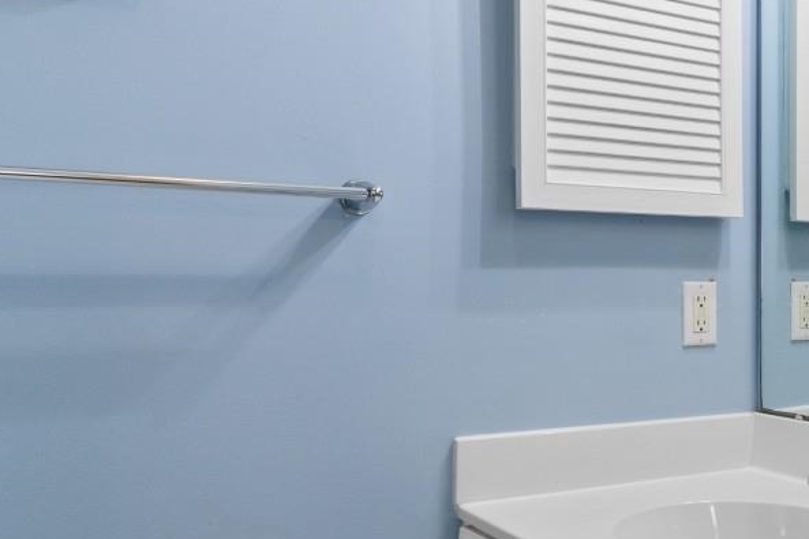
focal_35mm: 41
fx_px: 921
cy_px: 291
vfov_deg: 32.6
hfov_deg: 40.3
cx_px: 844
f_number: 4.5
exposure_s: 1/8
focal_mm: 10
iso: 100
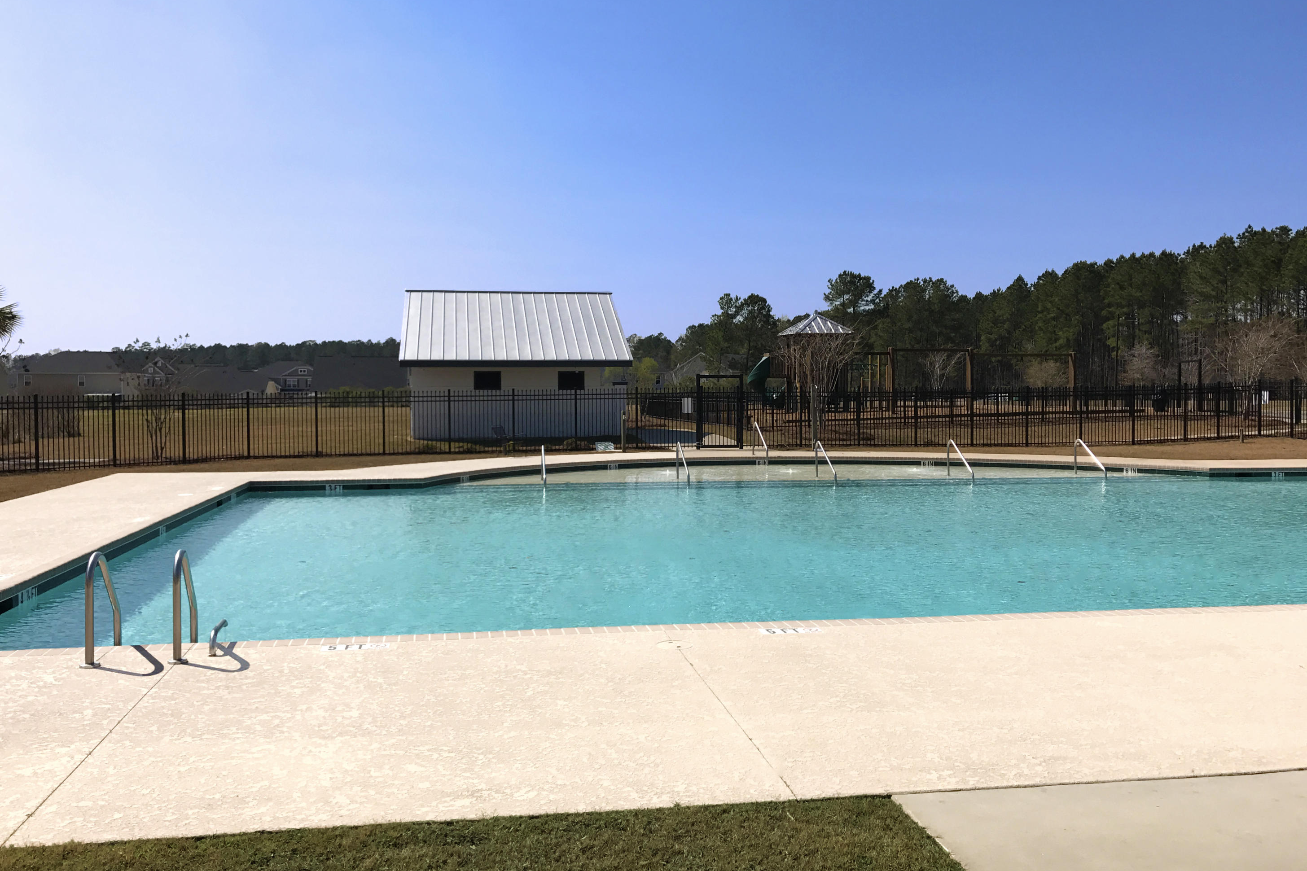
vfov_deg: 43.6
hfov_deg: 61.9
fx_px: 1089
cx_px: 637
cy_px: 420
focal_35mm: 30
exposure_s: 1/4167
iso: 20
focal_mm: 3.99
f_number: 1.8
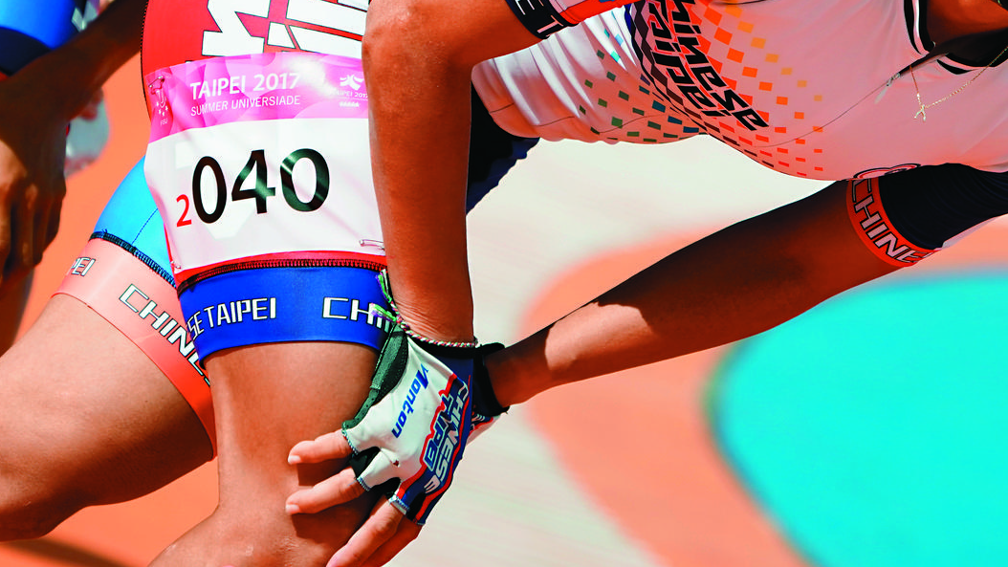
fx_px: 13605
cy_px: 135
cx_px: 498
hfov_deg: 4.2
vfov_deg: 2.4
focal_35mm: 509
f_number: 5.6
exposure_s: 1/4000
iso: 640
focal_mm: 256
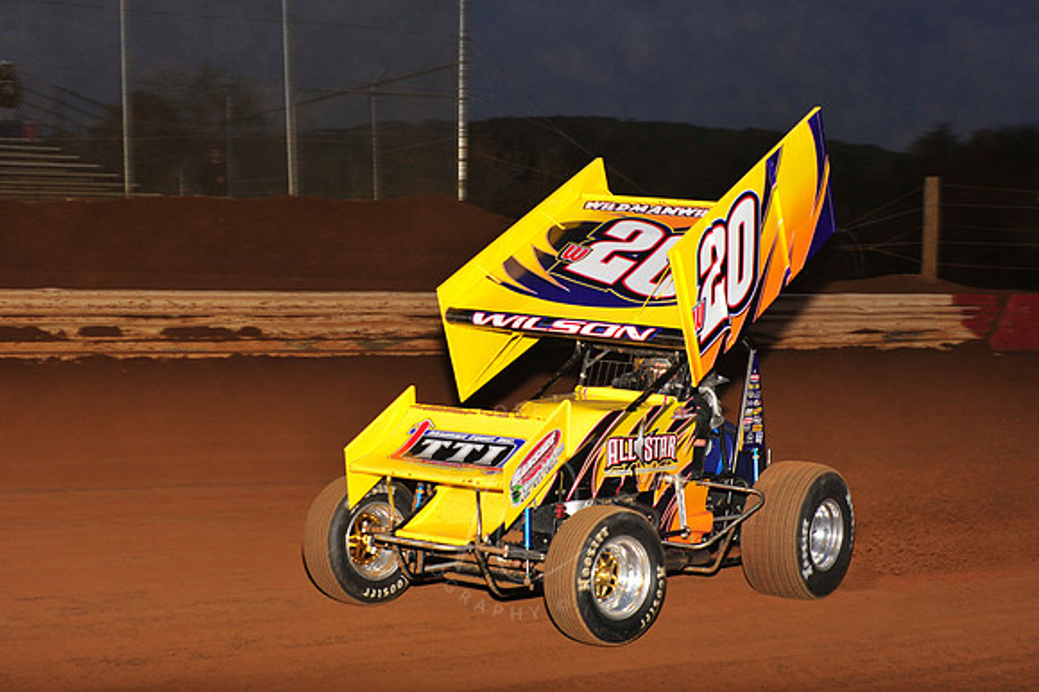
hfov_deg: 25.4
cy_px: 346
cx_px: 520
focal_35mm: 80
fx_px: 2307
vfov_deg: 17.0
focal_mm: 80
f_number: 7.1
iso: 800
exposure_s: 1/320
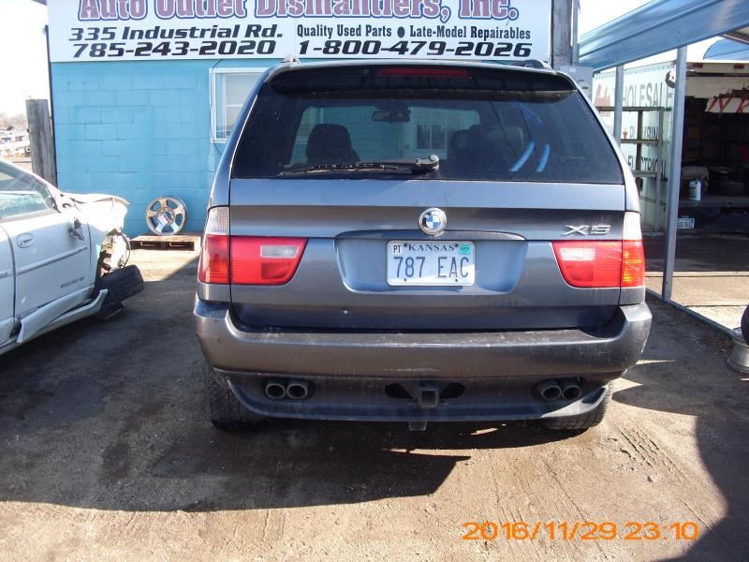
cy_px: 281
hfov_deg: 51.4
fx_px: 779
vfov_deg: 39.7
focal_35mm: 36
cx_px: 374
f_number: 3.1
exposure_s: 1/200
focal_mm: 6.3
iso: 80
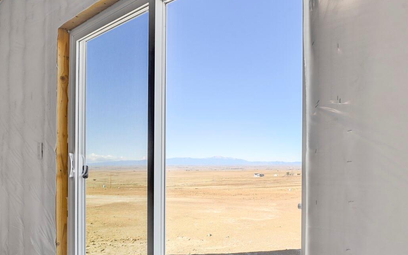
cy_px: 164
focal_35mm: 27
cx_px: 215
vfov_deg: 45.5
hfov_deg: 68.3
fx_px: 300
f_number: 8
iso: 250
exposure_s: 1/20
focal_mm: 17
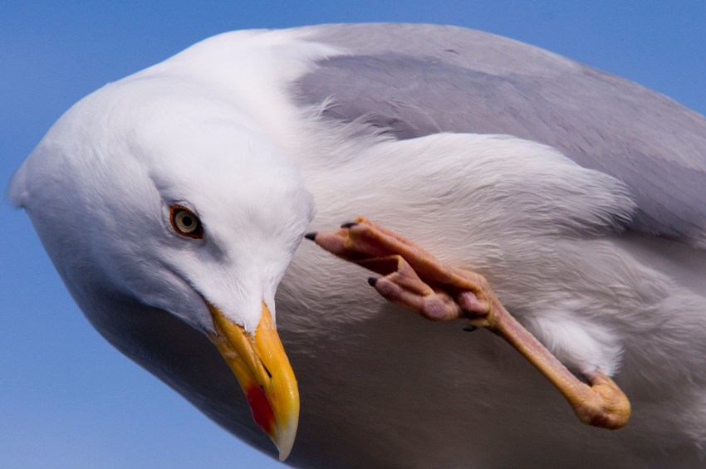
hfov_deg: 6.9
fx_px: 5878
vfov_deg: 4.6
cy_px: 234
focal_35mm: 300
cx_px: 353
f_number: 11
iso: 500
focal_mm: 200
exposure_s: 1/800
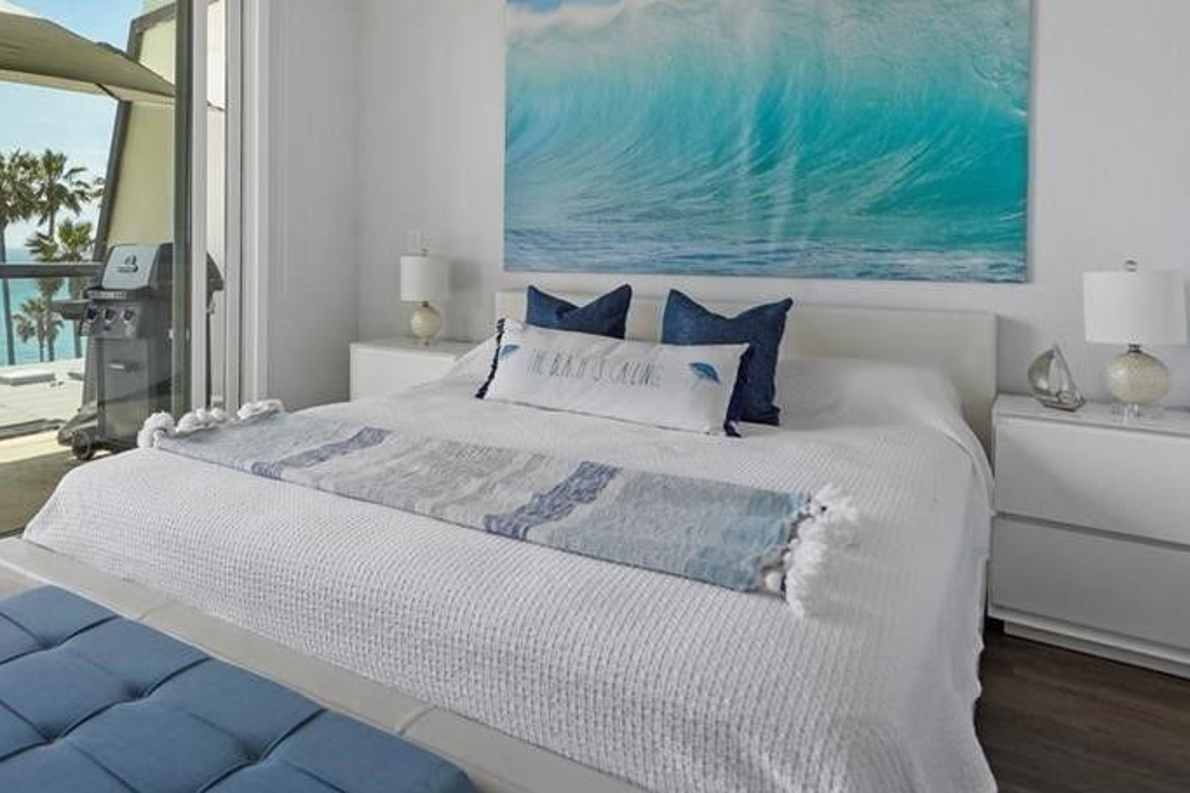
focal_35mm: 24
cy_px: 246
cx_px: 470
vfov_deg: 51.8
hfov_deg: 72.9
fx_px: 793
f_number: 8
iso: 4000
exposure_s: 1/125
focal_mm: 16
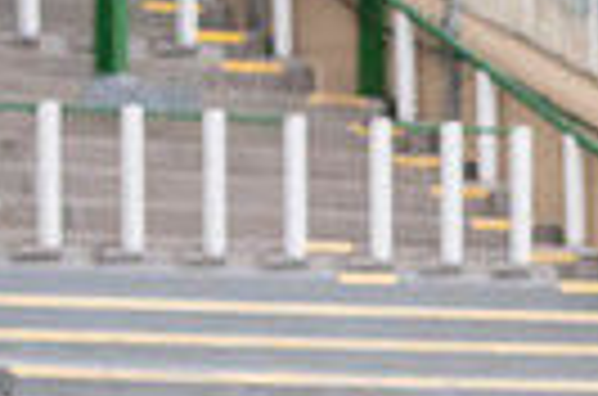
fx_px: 10655
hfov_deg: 3.2
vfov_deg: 2.1
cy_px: 380
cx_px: 1218
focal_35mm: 643
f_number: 4.5
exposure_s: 1/2000
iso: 1600
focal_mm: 98
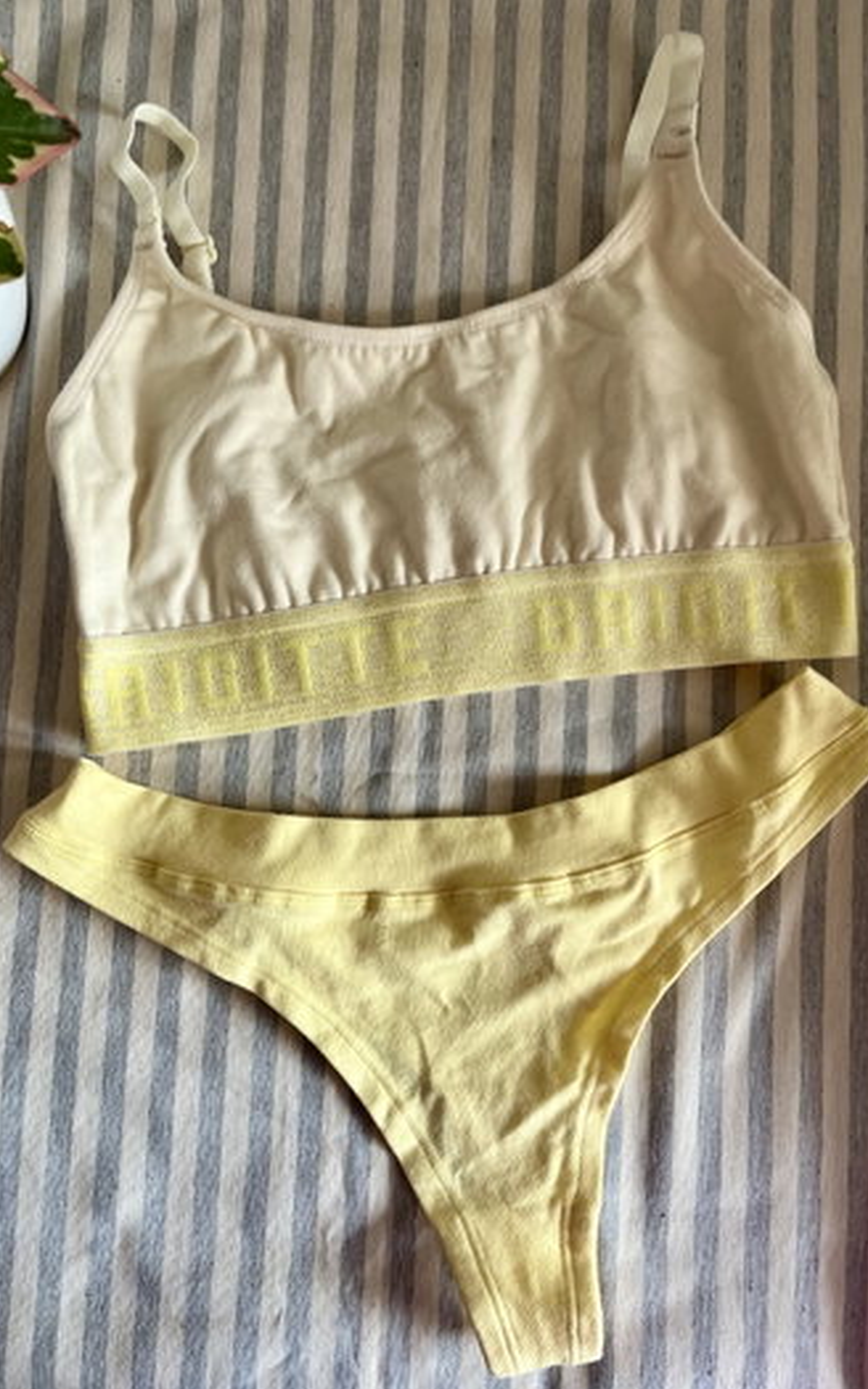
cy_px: 697
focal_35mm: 28
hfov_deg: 44.5
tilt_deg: -85.3
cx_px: 397
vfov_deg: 66.5
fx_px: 1060
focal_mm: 5.1
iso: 64
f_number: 1.6
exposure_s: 1/121
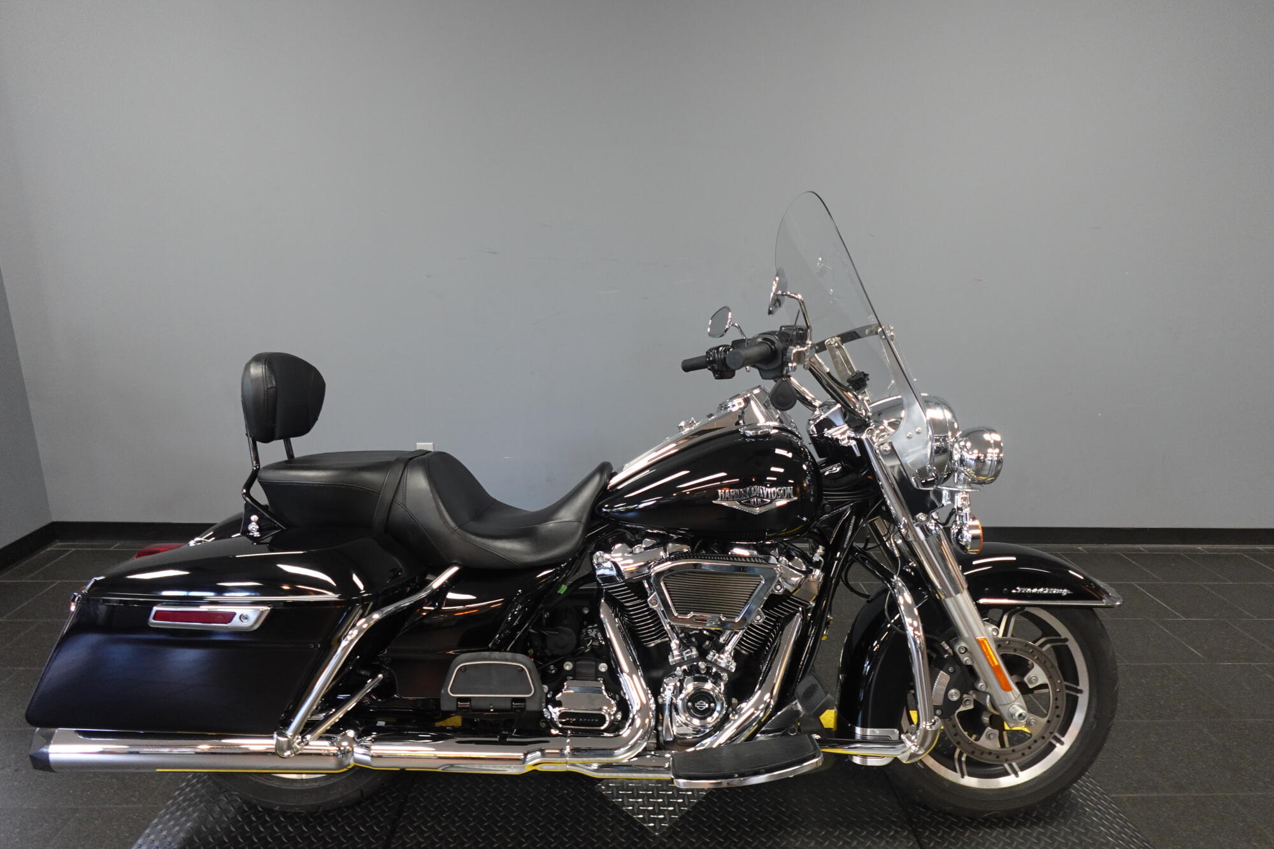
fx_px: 708
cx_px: 637
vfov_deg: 61.9
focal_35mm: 20
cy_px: 424
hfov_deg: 84.0
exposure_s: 1/80
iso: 640
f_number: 2
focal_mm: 7.6
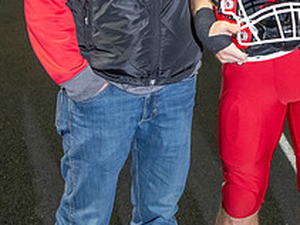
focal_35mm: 127
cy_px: -28
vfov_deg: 11.5
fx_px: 1100
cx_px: 323
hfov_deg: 15.2
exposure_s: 1/160
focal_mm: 48
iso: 5000
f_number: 5.6
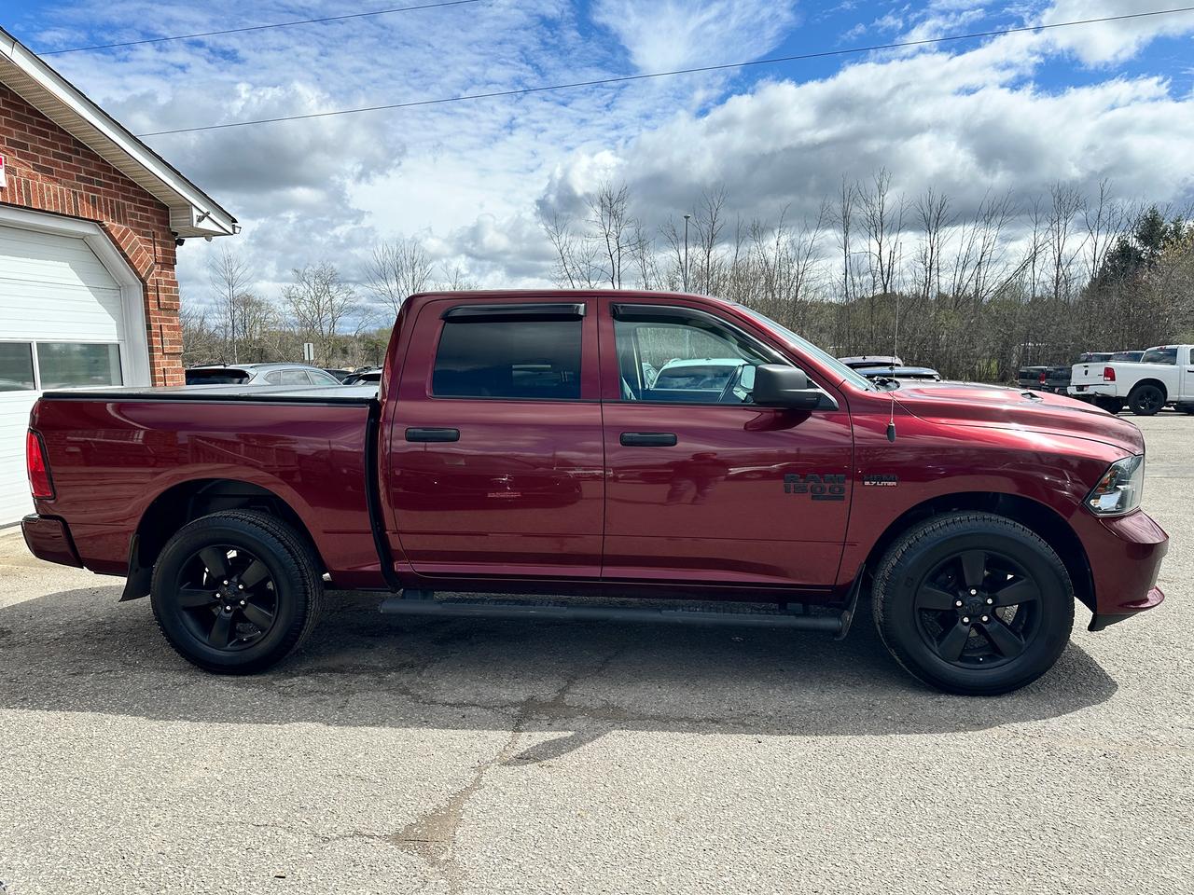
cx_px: 597
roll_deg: +2.2
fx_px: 828
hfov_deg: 71.6
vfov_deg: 56.8
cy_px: 448
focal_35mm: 24
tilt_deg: -5.9
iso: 80
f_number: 1.78
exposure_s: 1/5000
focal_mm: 6.86
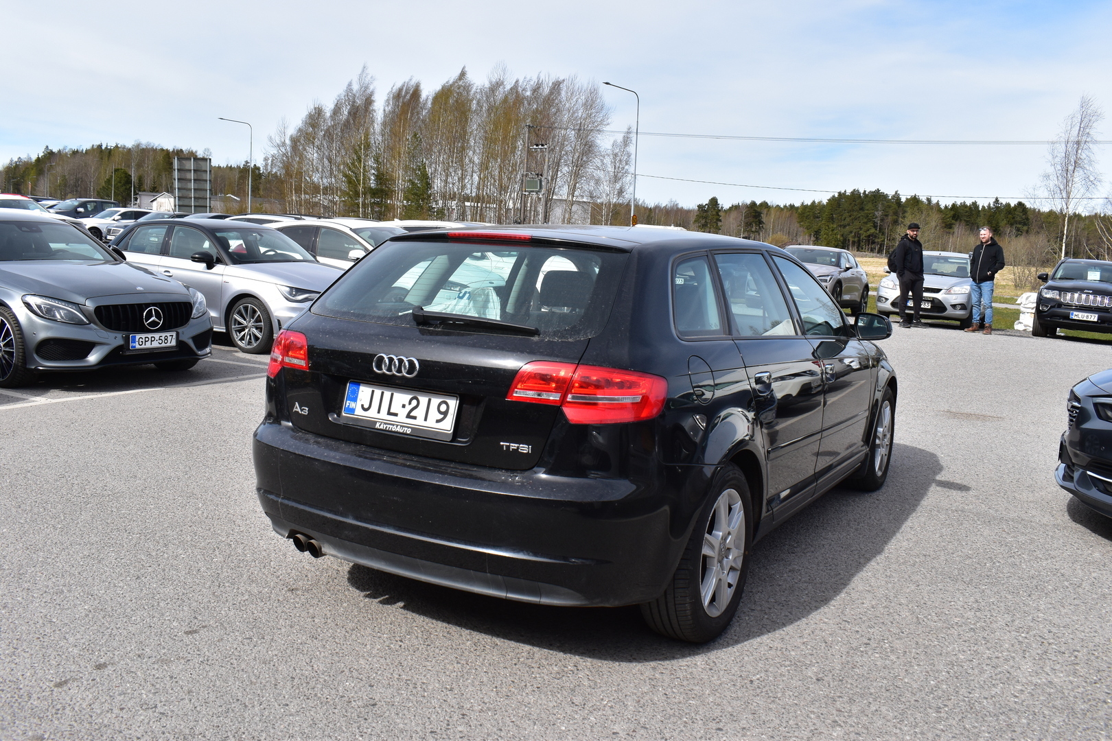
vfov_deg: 43.6
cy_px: 370
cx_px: 556
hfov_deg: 61.9
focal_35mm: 30
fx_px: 927
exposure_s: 1/500
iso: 400
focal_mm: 20
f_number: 11
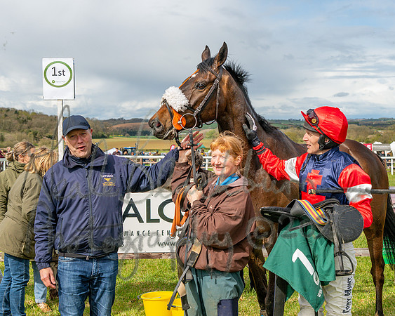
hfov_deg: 32.1
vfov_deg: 26.0
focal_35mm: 59
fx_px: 685
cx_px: 223
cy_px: 158
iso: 400
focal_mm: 35
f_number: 4.5
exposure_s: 1/2000
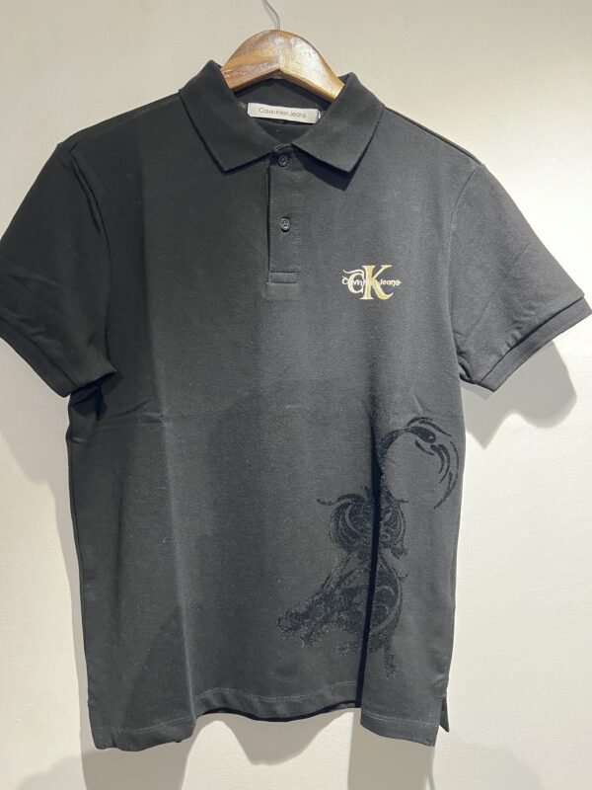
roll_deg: -0.4
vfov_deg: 67.3
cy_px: 395
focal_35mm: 26
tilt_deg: +0.2
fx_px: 593
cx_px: 296
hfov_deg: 53.1
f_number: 1.5
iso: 320
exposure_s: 1/50
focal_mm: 5.7
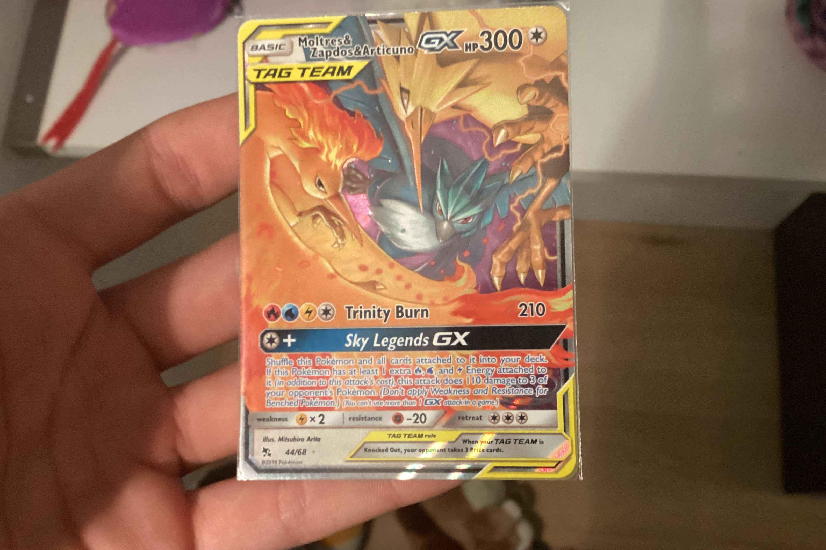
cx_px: 412
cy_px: 283
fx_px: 757
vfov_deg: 40.0
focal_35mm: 33
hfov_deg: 57.2
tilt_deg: -76.0
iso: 400
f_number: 2.4
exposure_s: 1/33
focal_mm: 3.3
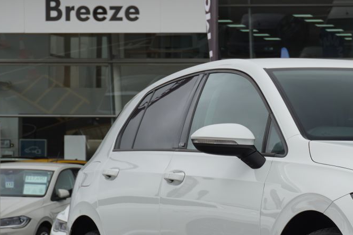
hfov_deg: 12.4
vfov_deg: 8.4
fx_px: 1589
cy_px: 179
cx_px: 392
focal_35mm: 162
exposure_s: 1/200
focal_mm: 45
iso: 100
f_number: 6.3
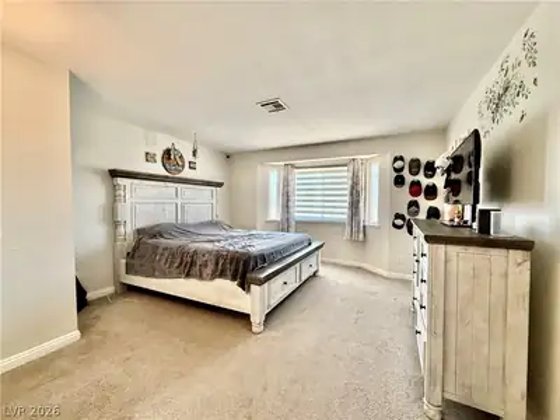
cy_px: 210
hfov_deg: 102.1
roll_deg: -0.2
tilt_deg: -1.7
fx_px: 226
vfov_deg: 85.7
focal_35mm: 14
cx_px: 280
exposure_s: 1/120
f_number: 2.2
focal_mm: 2.22
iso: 200
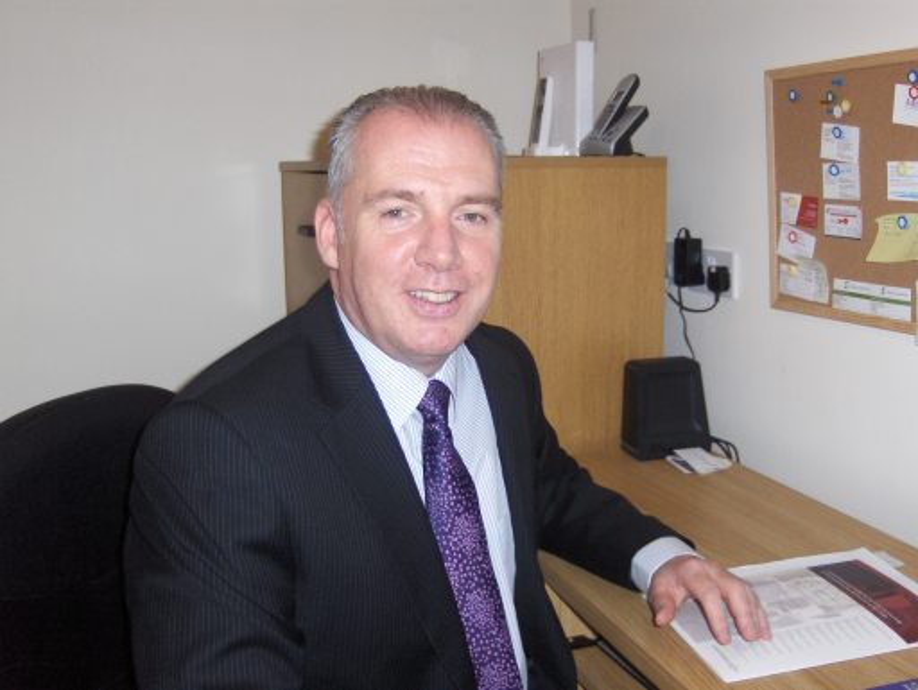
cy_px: 345
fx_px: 929
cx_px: 459
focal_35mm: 35
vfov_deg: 40.8
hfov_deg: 52.6
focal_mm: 7.5
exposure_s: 1/60
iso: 100
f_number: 2.8
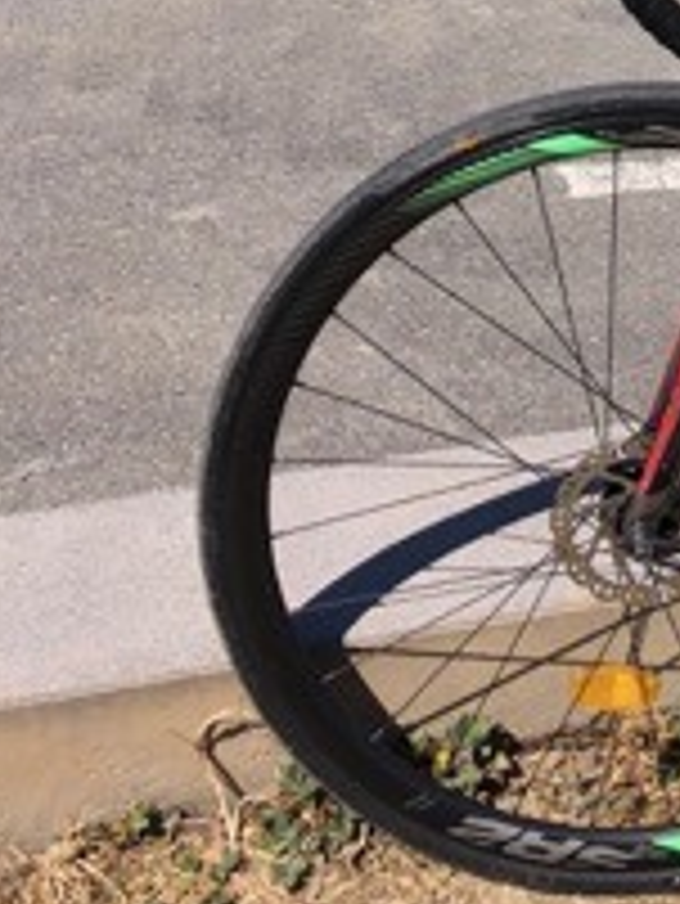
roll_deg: -0.9
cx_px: 1054
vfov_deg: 19.3
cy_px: -445
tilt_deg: -14.3
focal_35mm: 89
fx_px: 2329
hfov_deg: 15.2
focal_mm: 4
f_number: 1.8
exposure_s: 1/1799
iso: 20
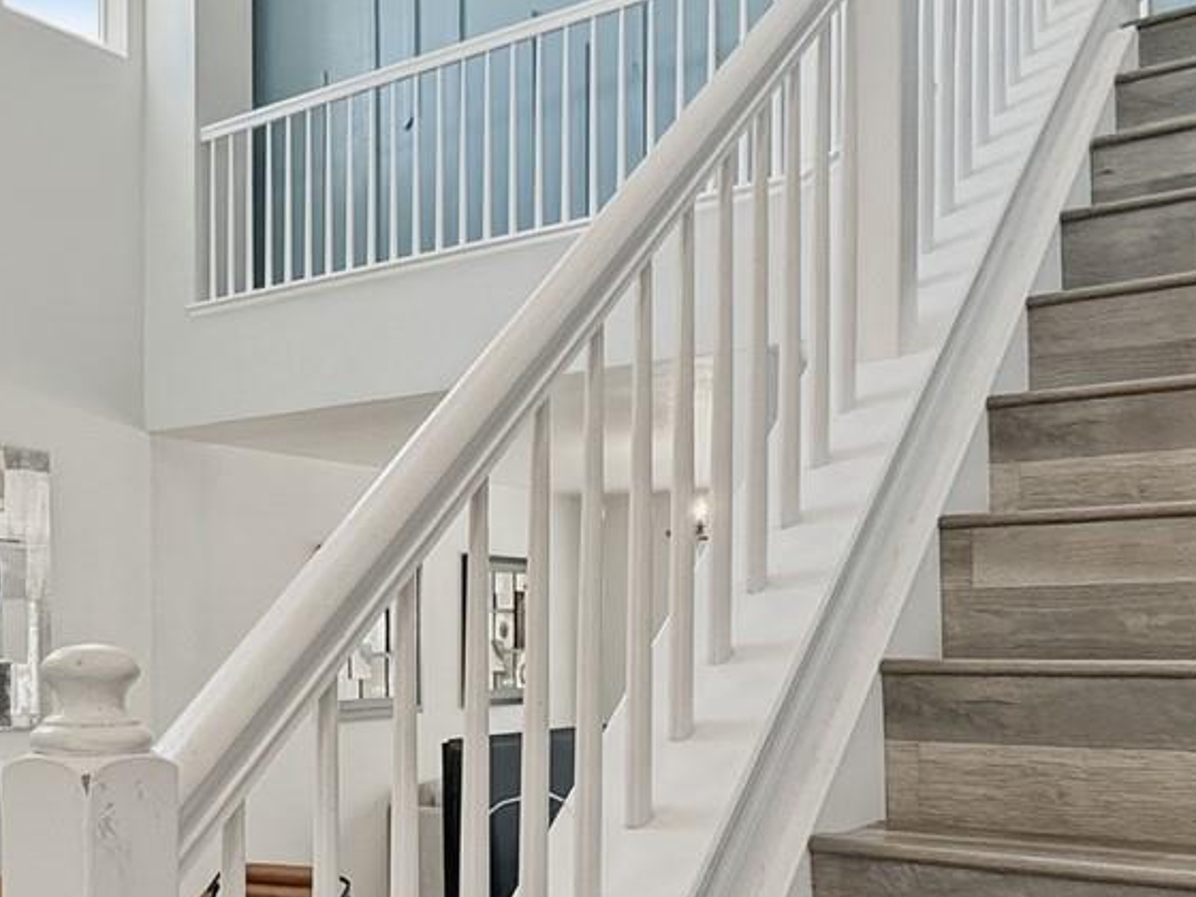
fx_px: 1382
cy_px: 664
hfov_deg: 43.3
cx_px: 150
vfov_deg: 35.2
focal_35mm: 40
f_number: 2.2
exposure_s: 1/120
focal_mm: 2.2
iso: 200
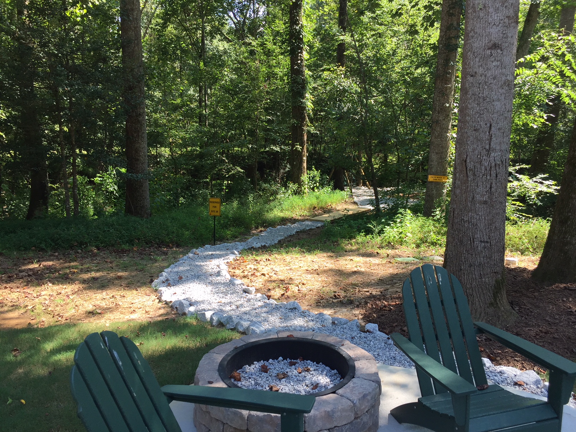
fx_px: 483
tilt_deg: -9.6
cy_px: 216
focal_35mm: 29
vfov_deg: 48.2
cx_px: 288
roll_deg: +0.2
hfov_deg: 61.7
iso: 32
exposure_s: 1/306
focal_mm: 4.15
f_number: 2.2
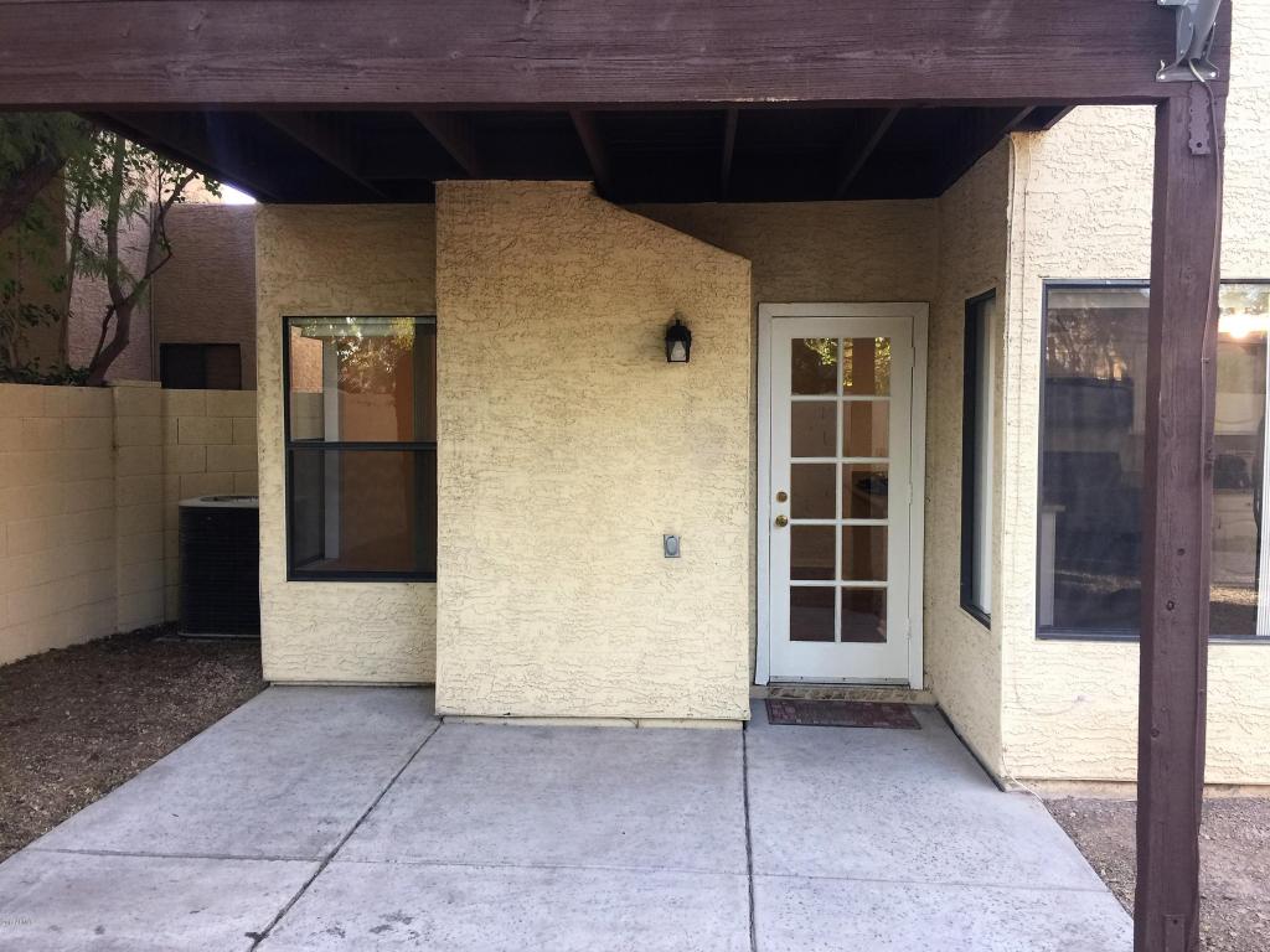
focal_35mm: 29
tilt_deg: -3.3
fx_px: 1064
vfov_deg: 48.2
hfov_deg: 61.7
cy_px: 476
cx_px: 635
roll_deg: -1.2
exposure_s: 1/40
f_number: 2.2
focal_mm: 4.15
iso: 32
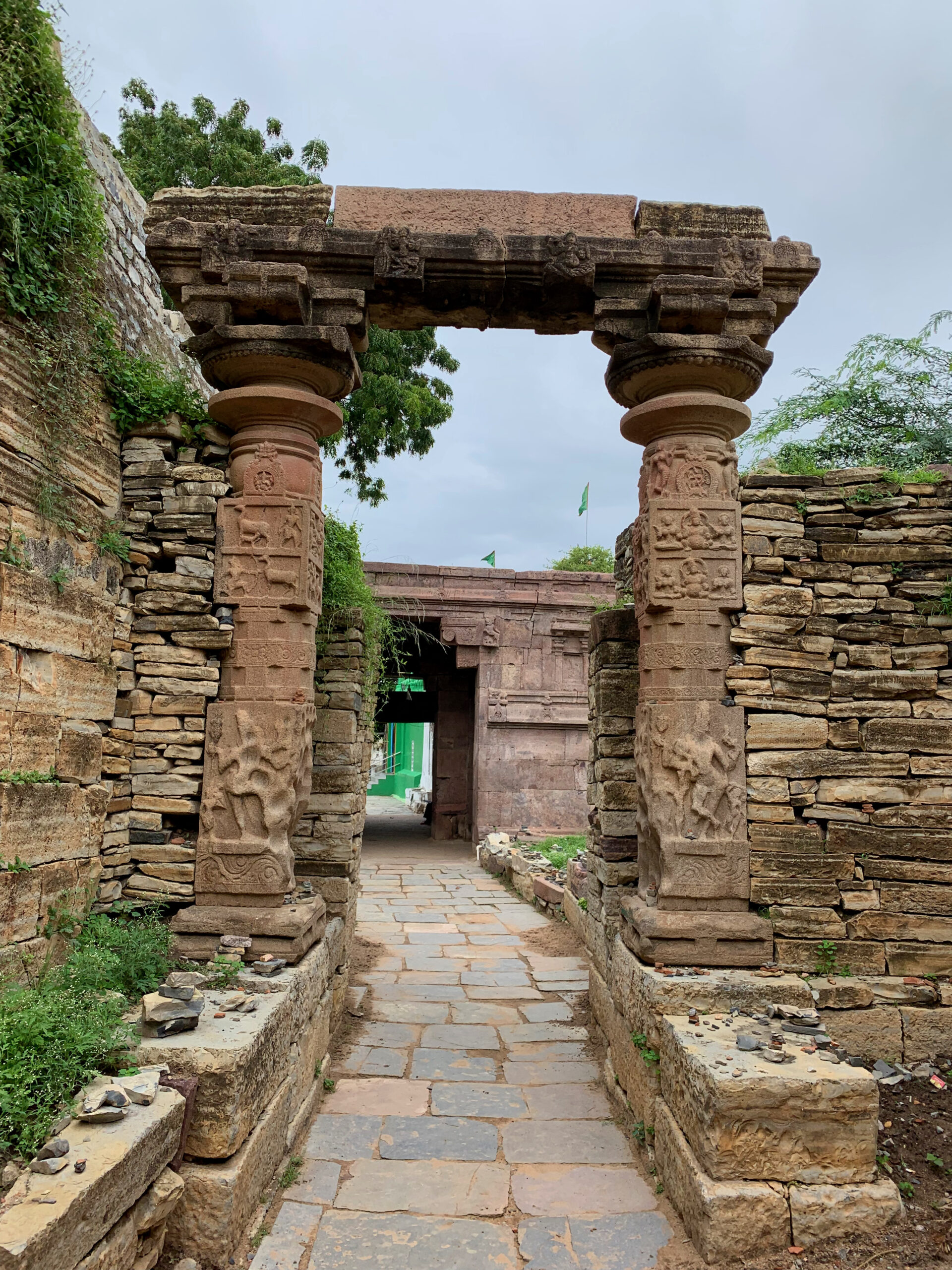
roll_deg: -0.6
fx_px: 953
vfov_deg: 67.3
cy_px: 635
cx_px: 476
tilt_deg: +8.7
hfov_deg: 53.1
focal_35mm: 26
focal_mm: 4.25
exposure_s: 1/1634
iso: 25
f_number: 1.8
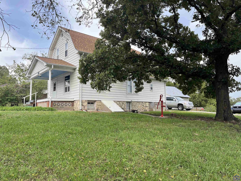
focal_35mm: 26
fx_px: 181
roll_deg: +0.4
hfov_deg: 67.3
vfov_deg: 53.1
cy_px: 90
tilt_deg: +6.3
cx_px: 120
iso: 50
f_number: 1.6
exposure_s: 1/1212
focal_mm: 5.1
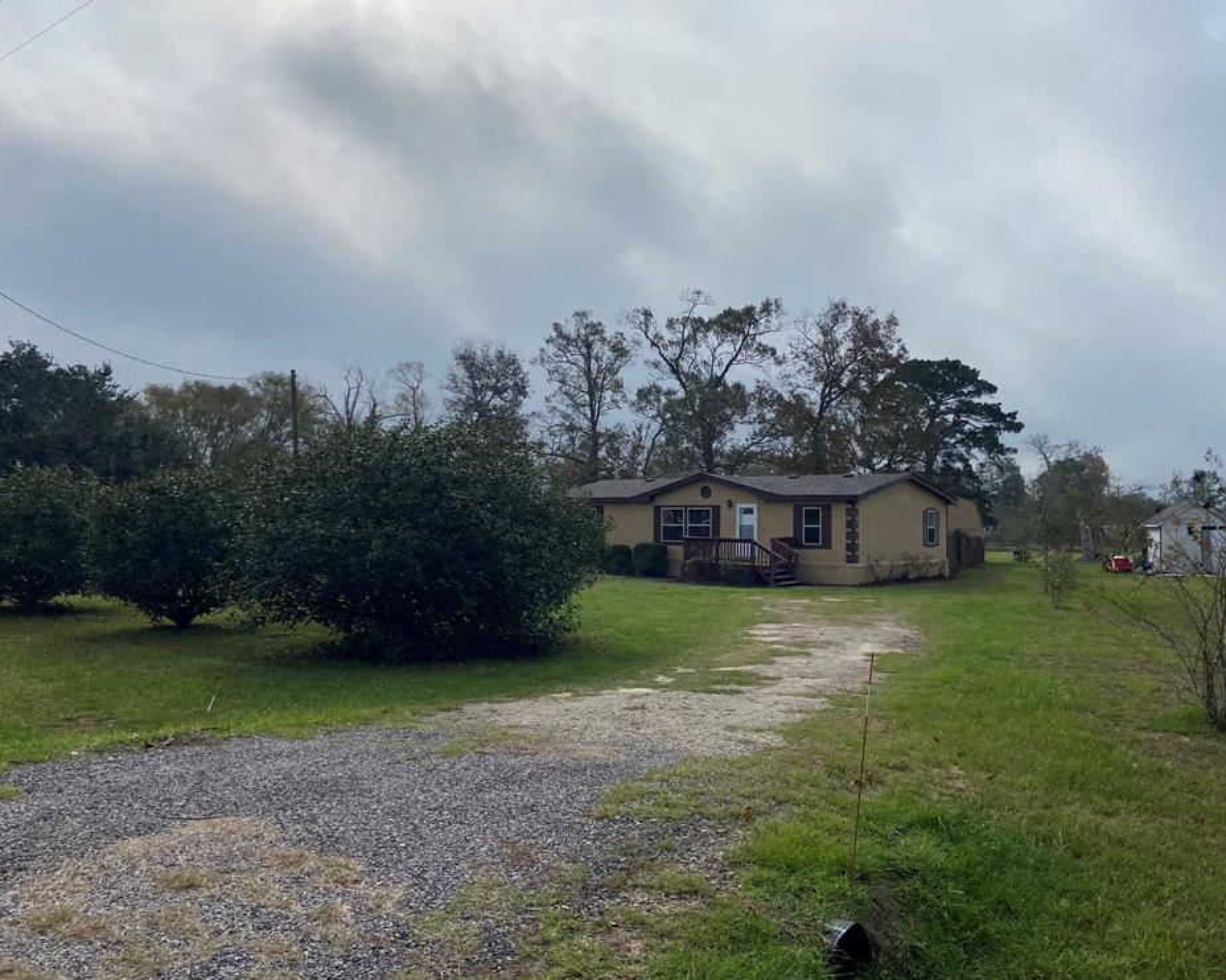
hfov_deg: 62.1
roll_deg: -0.4
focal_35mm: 28
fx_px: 1016
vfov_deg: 51.5
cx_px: 667
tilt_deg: -0.5
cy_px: 497
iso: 32
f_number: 1.8
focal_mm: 4.25
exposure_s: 1/7194
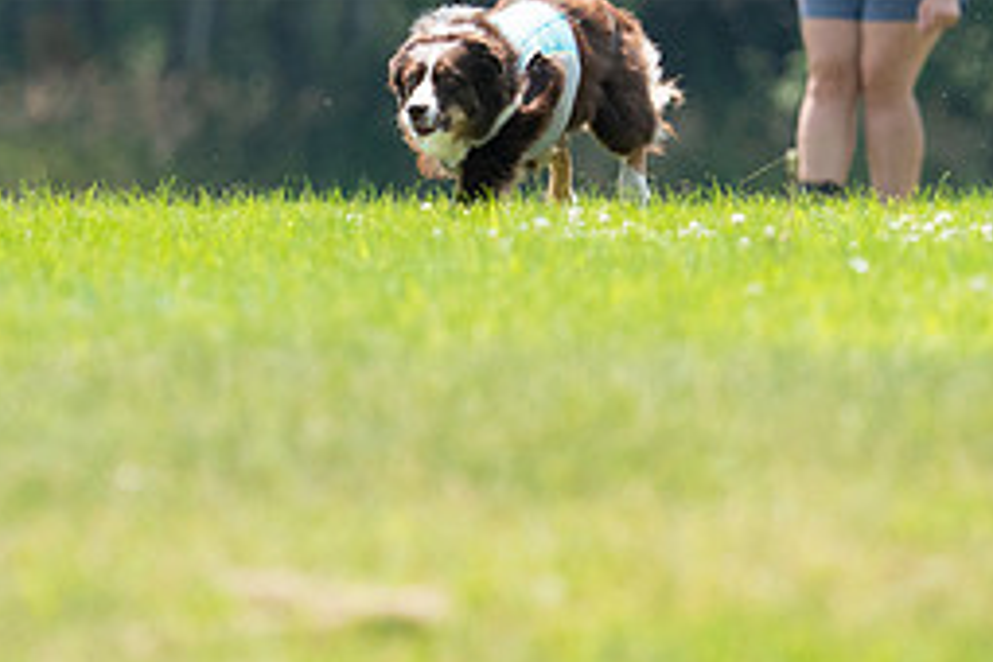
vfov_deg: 1.6
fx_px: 23499
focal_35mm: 852
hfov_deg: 2.4
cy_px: -64
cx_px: 382
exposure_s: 1/4000
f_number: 6.3
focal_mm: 374
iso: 2500
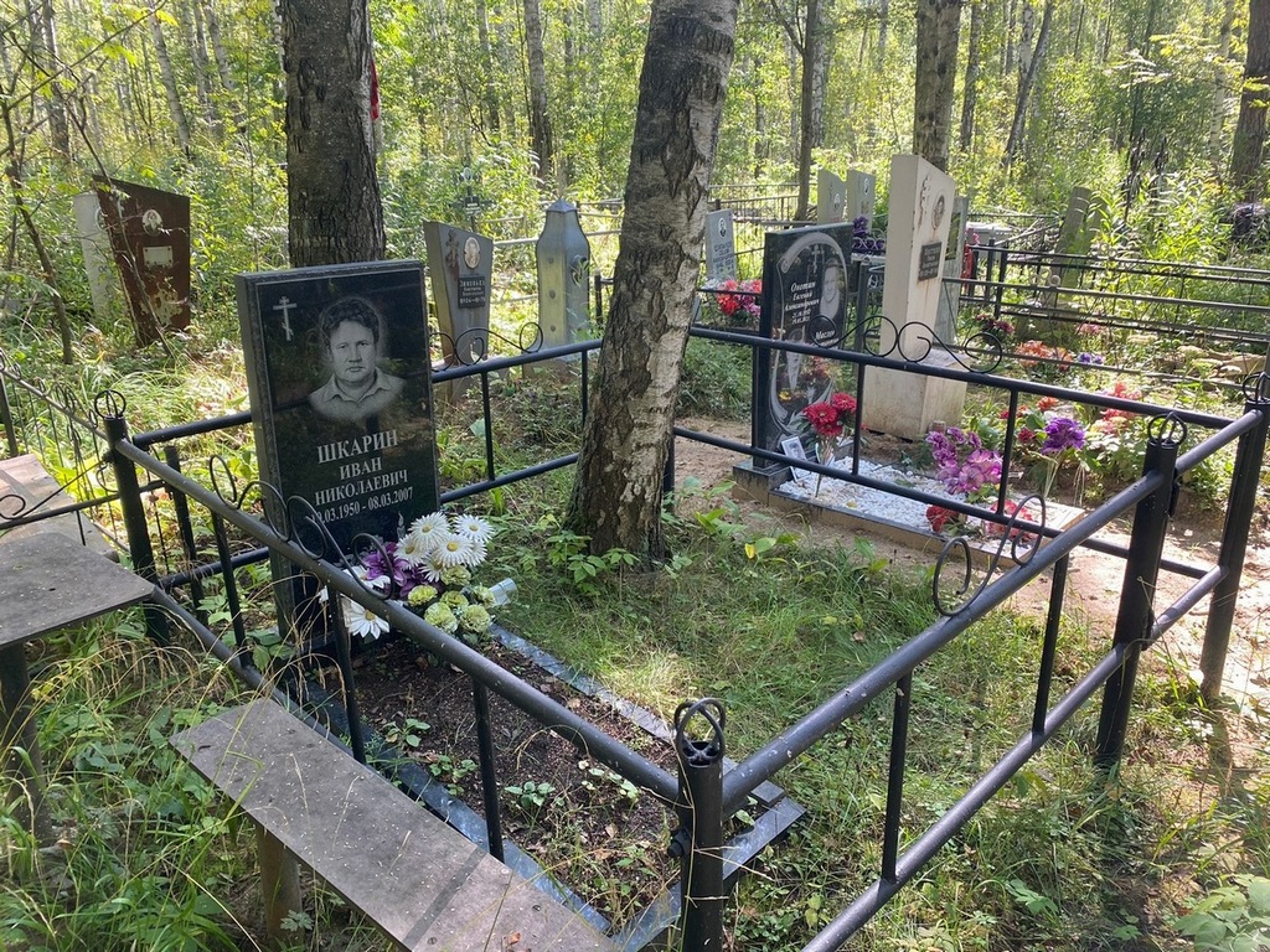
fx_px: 954
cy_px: 476
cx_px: 635
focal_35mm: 26
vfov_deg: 53.1
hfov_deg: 67.3
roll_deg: -0.1
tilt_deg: -18.6
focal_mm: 4.25
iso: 50
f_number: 1.8
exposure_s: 1/121
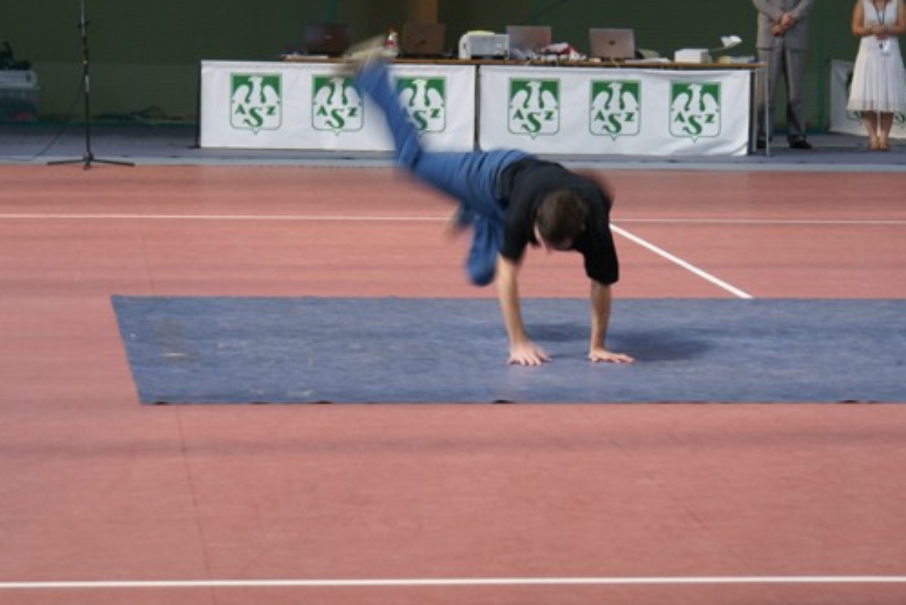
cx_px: 593
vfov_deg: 9.3
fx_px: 3701
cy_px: 226
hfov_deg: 13.9
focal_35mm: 147
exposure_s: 1/30
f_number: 5.6
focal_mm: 70
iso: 200
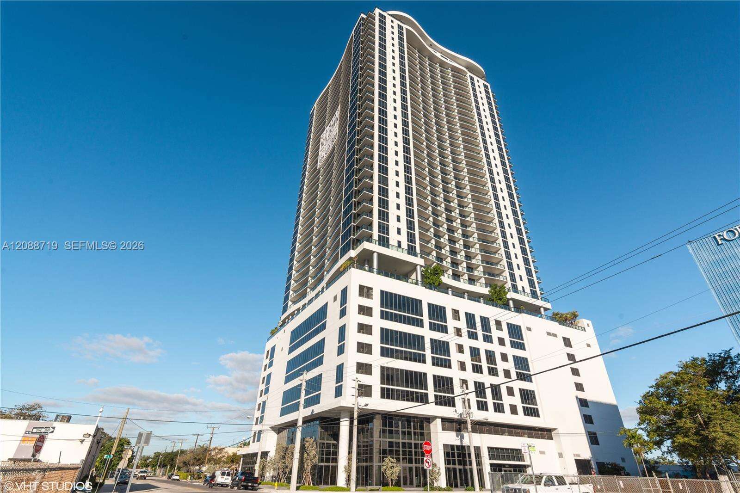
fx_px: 349
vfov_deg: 70.4
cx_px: 370
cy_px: 246
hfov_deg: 93.3
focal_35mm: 17
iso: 200
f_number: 8
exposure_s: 1/500
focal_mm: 17
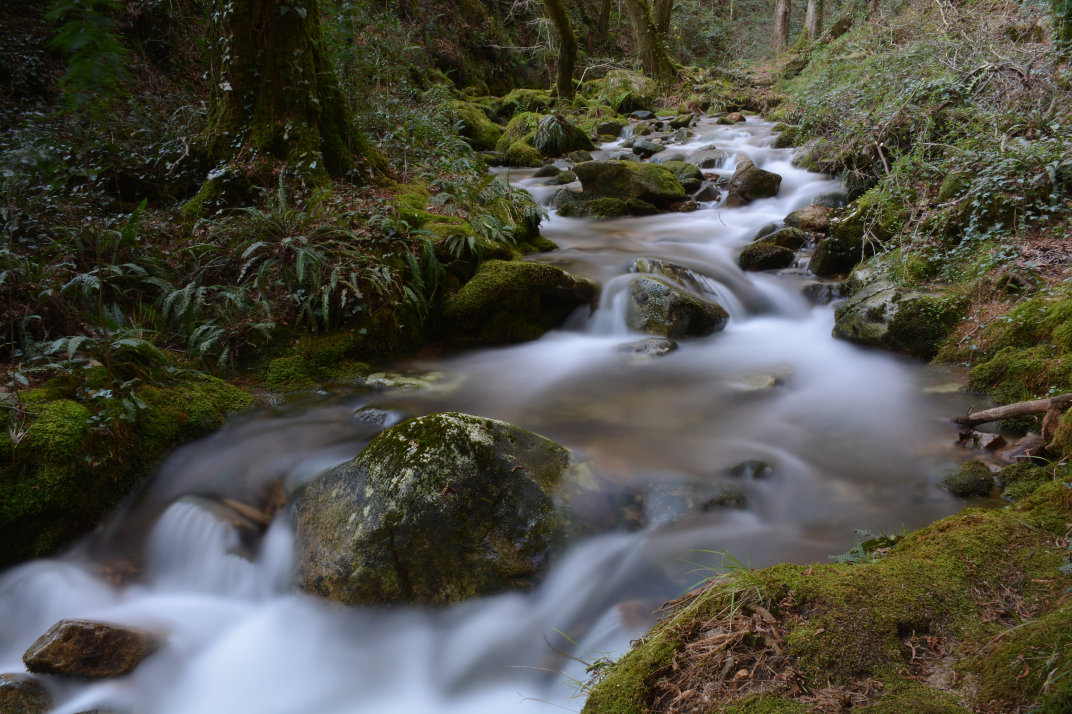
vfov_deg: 47.9
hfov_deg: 67.4
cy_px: 357
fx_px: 804
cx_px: 536
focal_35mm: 27
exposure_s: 30
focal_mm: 18
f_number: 22
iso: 100
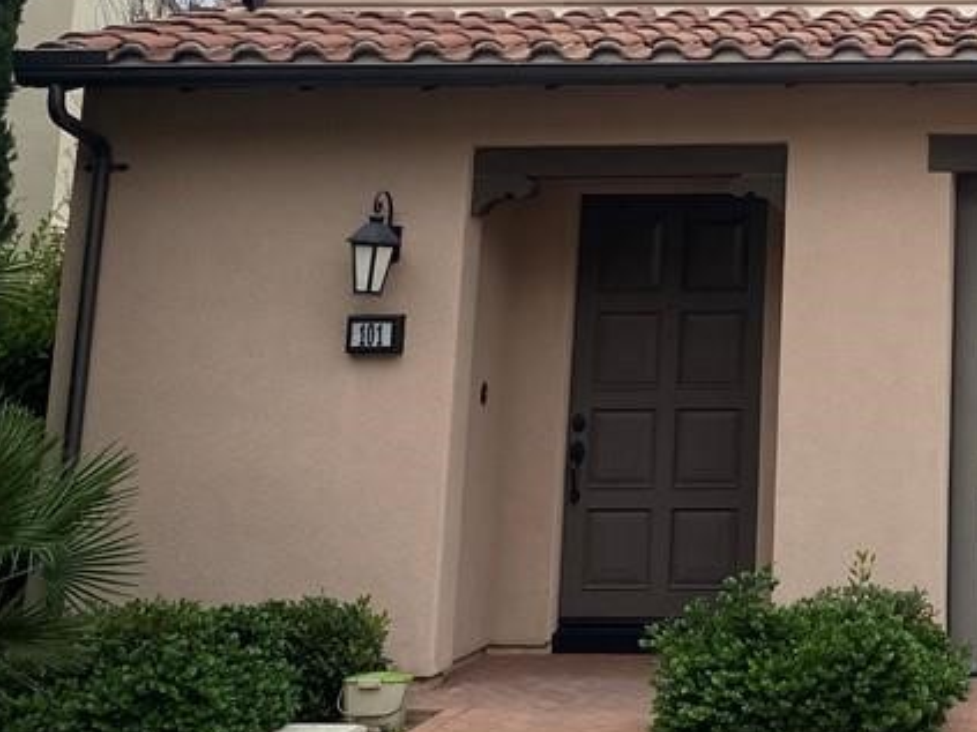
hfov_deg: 28.0
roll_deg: -0.7
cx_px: 1081
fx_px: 1778
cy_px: -12
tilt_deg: +10.4
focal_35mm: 63
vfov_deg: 22.3
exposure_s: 1/2105
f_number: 1.8
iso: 32
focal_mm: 4.25
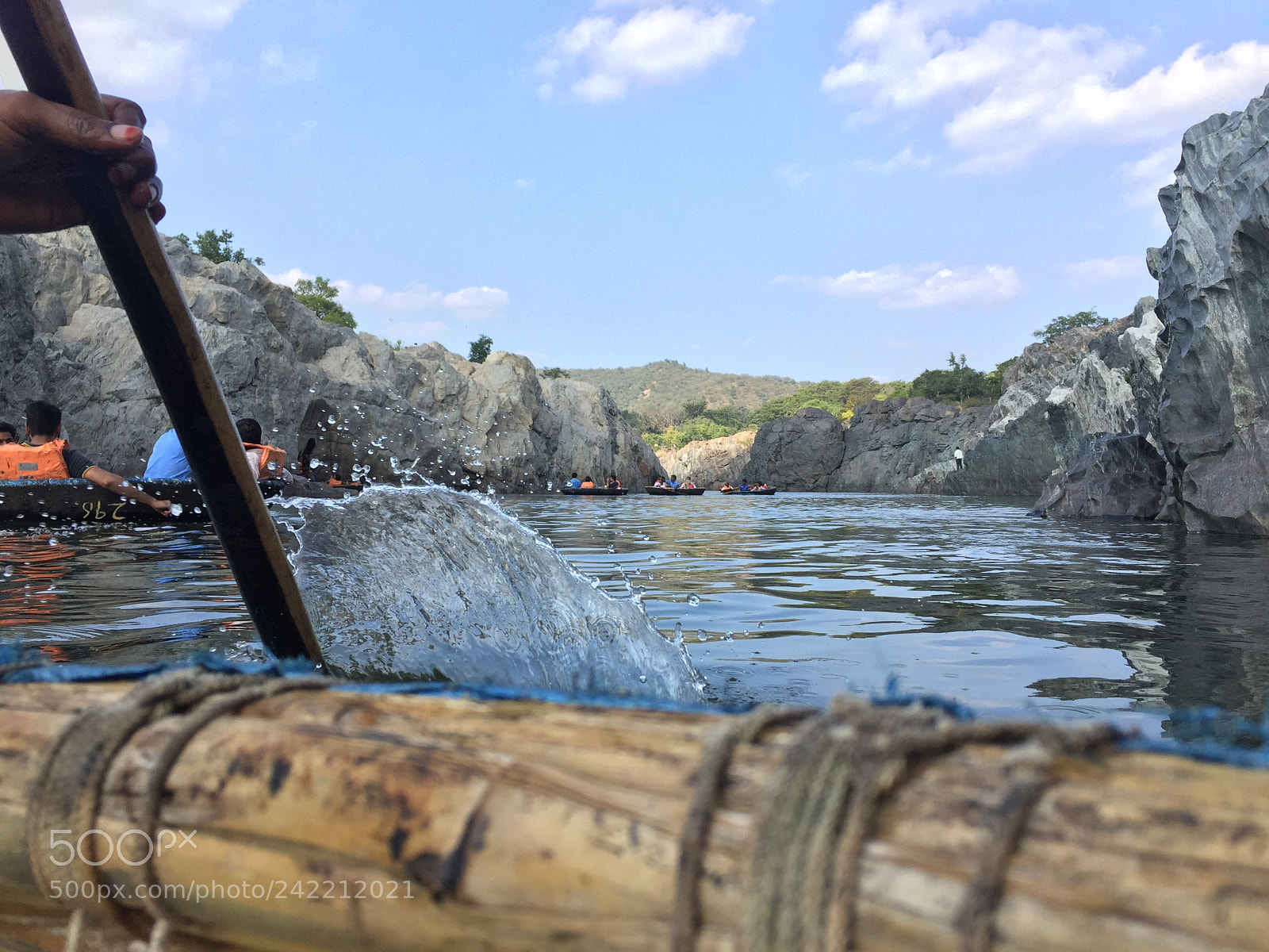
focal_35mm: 29
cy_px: 476
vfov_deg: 48.2
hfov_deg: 61.7
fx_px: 1063
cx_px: 634
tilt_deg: +2.6
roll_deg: -2.9
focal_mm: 4.15
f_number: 2.2
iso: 32
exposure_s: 1/879
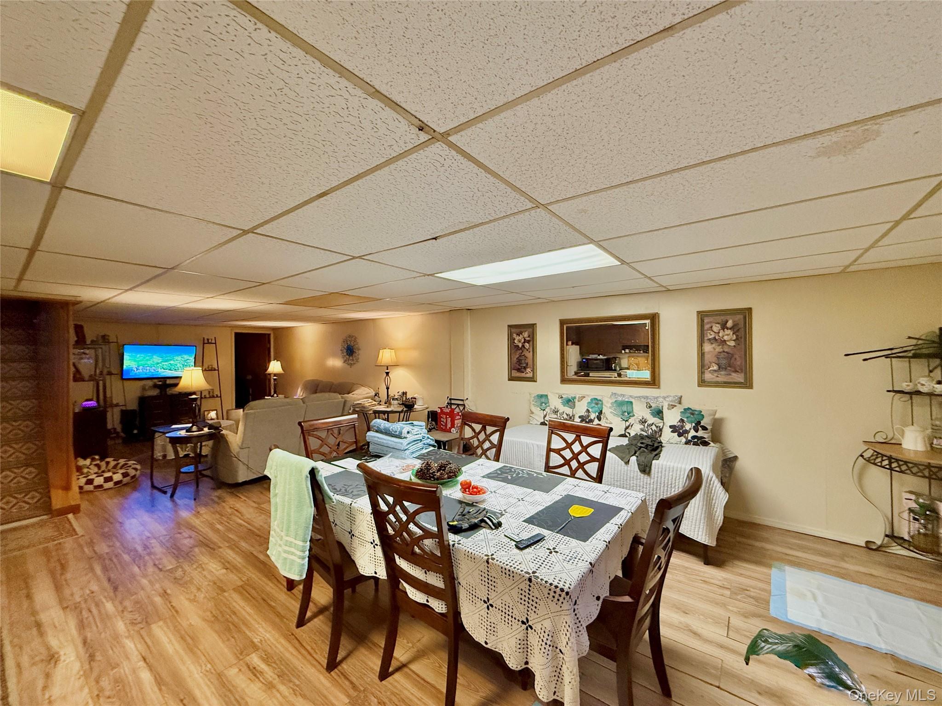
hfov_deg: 102.1
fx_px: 381
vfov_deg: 85.7
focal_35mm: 14
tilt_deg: +0.3
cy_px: 353
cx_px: 471
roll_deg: +0.4
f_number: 2.2
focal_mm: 2.22
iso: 640
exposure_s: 1/120
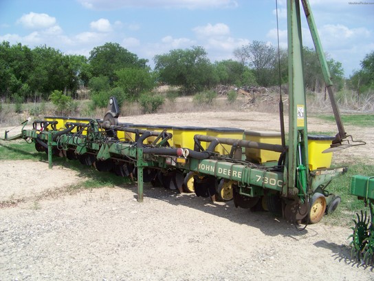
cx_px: 187
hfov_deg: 51.4
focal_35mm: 36
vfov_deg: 39.7
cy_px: 140
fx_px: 389
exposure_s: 1/640
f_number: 4
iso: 67
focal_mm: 5.85
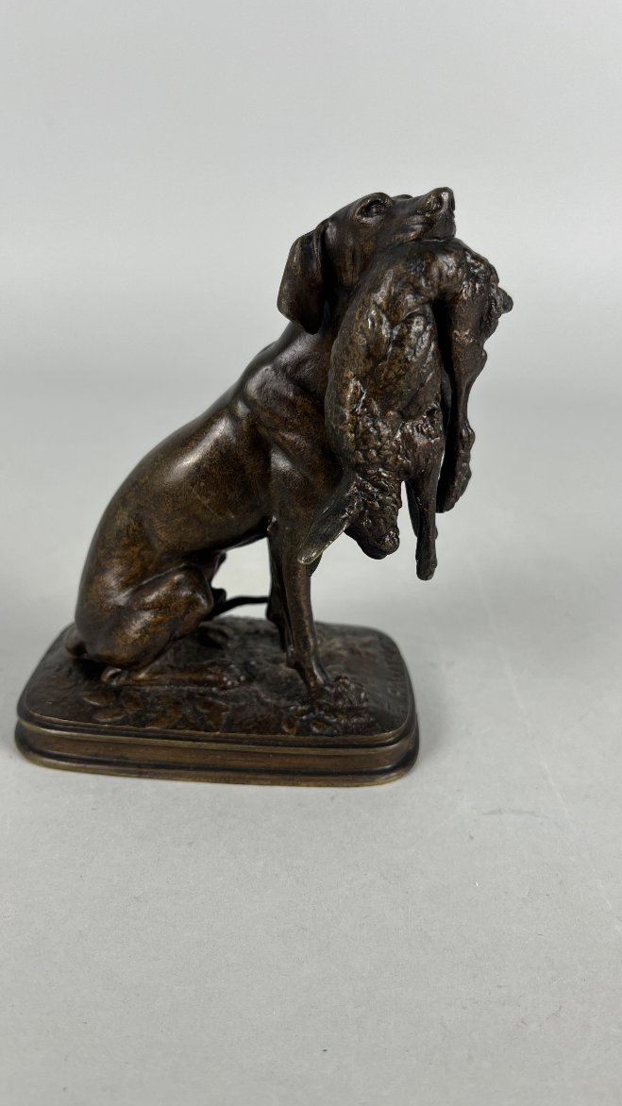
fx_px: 851
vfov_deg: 66.1
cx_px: 304
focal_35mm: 29
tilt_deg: -21.1
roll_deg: -3.2
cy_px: 541
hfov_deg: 40.2
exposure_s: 1/100
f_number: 1.6
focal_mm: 5.1
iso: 40
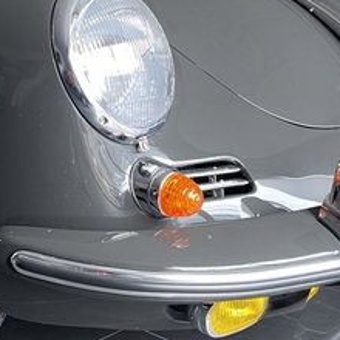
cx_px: 17
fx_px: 856
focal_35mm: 77
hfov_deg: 21.8
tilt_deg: -8.2
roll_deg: -1.9
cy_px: 32
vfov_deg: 21.9
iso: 100
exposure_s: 1/50
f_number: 1.6
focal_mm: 5.1
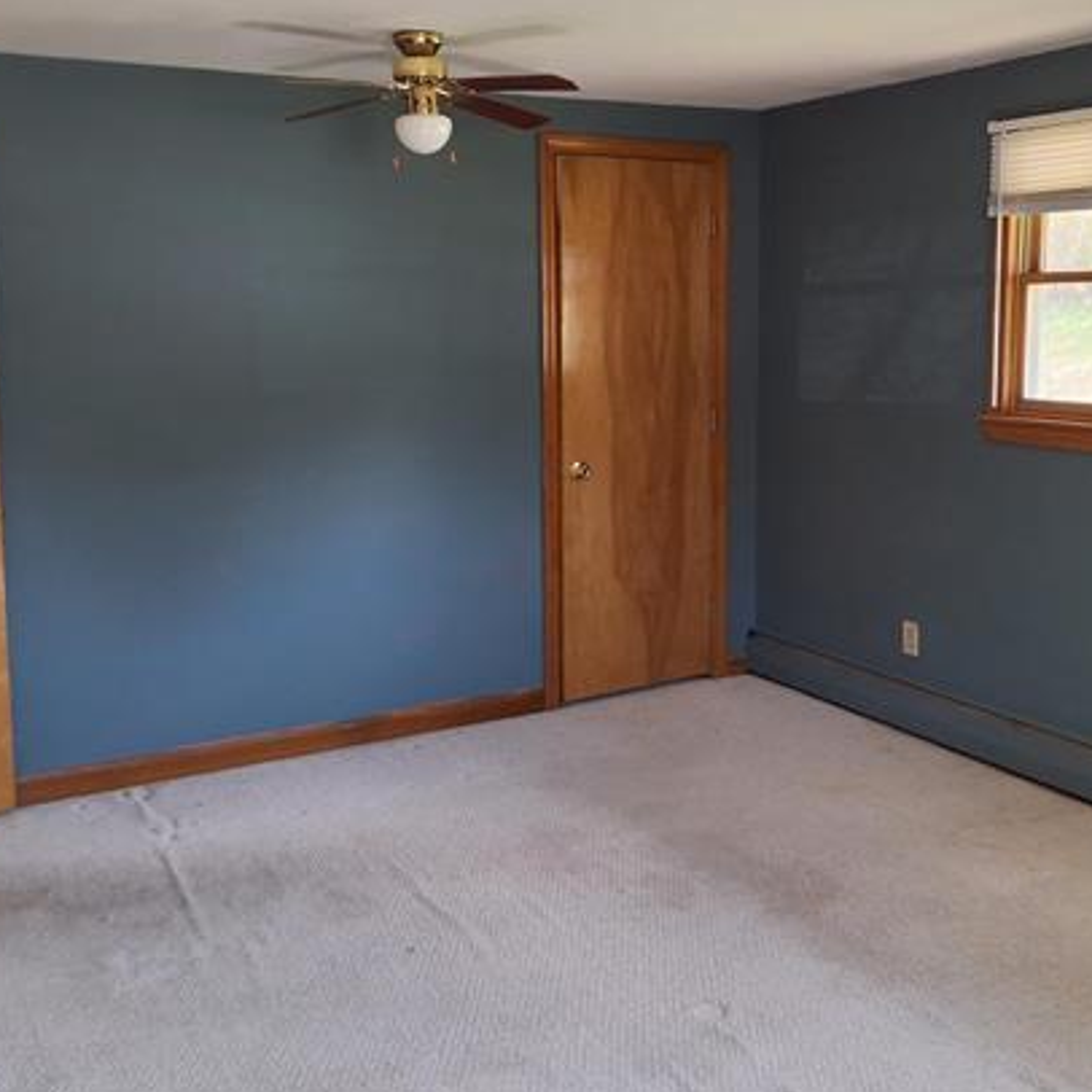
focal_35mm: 39
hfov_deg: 42.8
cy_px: 463
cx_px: 608
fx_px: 1392
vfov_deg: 42.7
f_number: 1.9
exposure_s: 1/40
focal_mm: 2.91
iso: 64
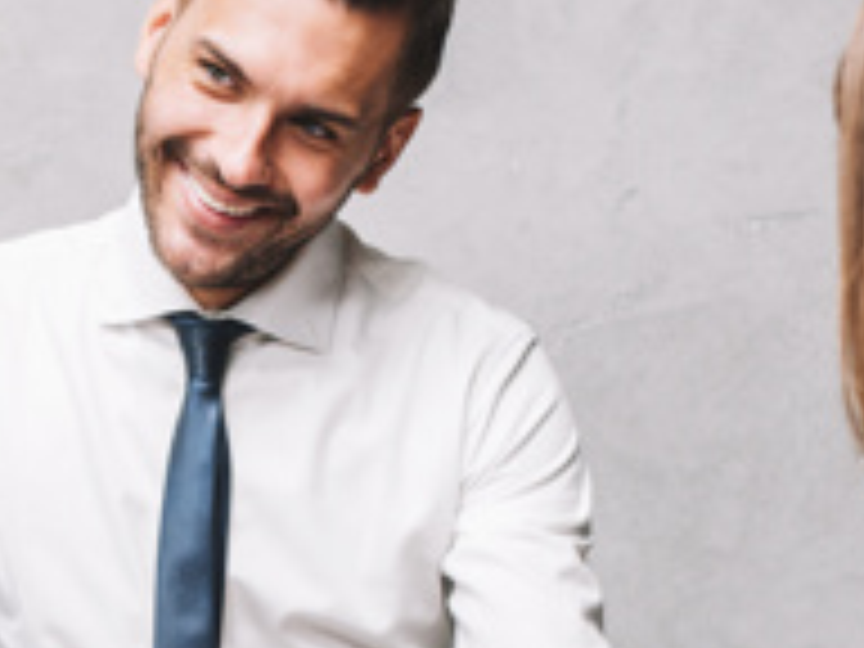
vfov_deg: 9.4
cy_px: 682
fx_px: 3919
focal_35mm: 157
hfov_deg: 12.5
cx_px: 68
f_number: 4.5
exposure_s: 1/125
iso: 250
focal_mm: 50
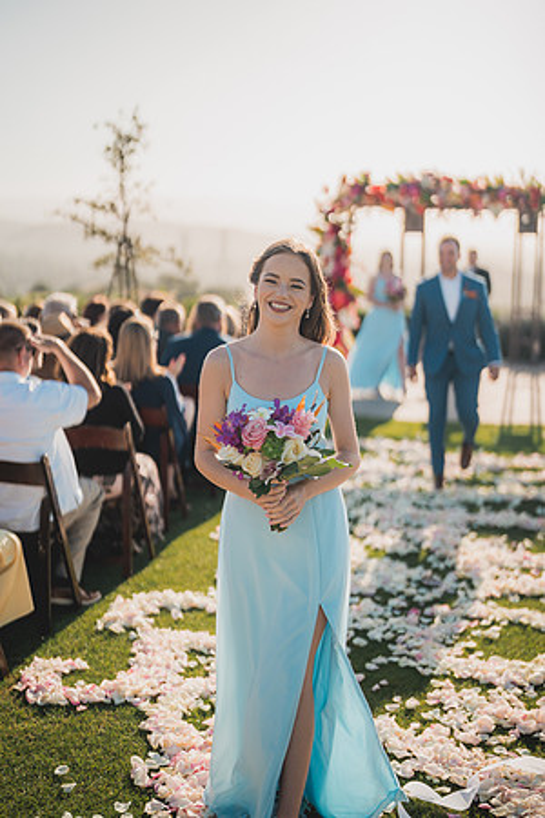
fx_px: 1135
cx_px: 272
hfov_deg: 27.0
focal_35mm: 50
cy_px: 409
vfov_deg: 39.6
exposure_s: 1/8000
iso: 100
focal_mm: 50
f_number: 1.2
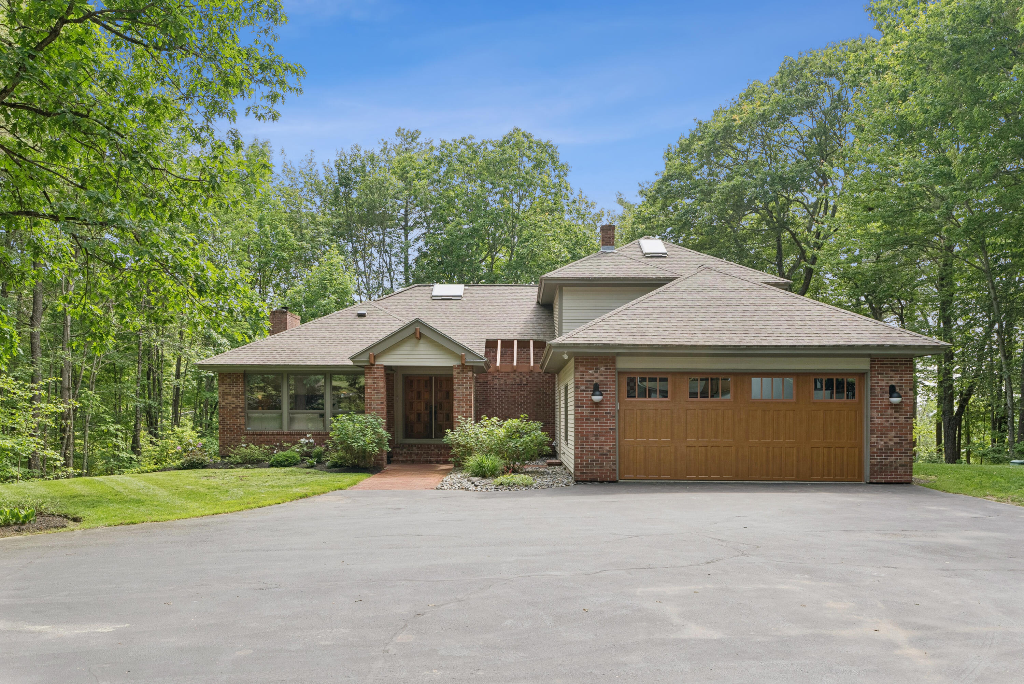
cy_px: 342
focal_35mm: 28
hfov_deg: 65.5
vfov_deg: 46.4
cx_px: 512
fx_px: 797
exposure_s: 1/200
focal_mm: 28
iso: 320
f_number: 7.1
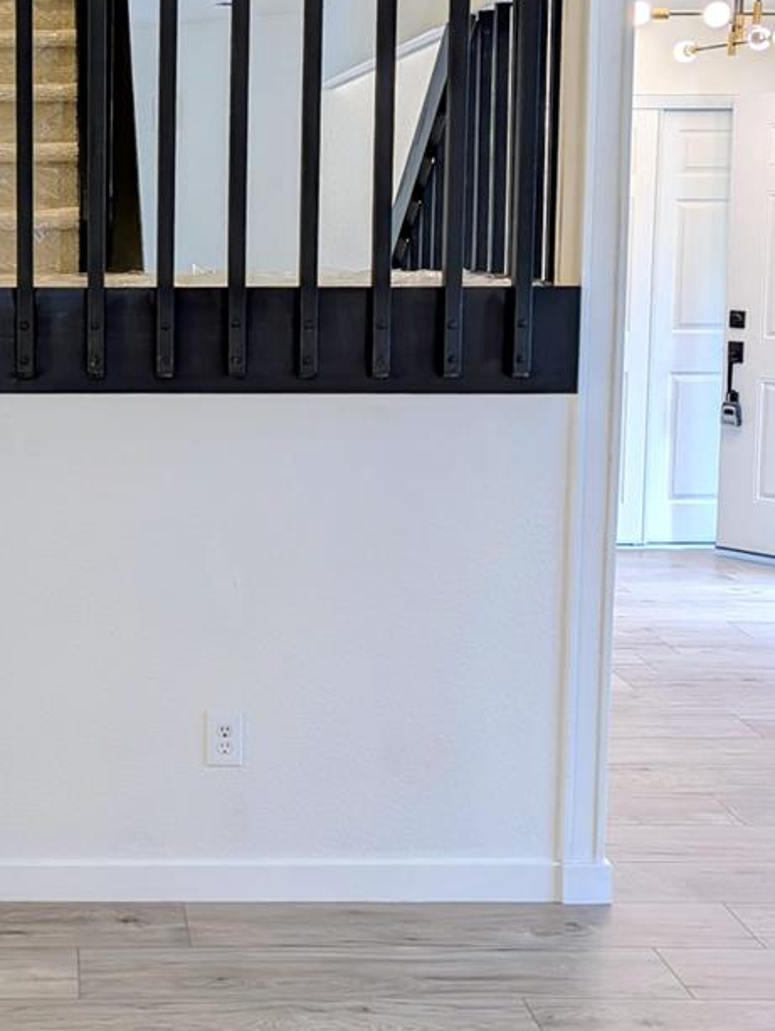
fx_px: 1401
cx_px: 60
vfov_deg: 39.9
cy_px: 345
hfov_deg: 29.5
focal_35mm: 47
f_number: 1.68
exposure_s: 1/120
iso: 38
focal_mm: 6.9
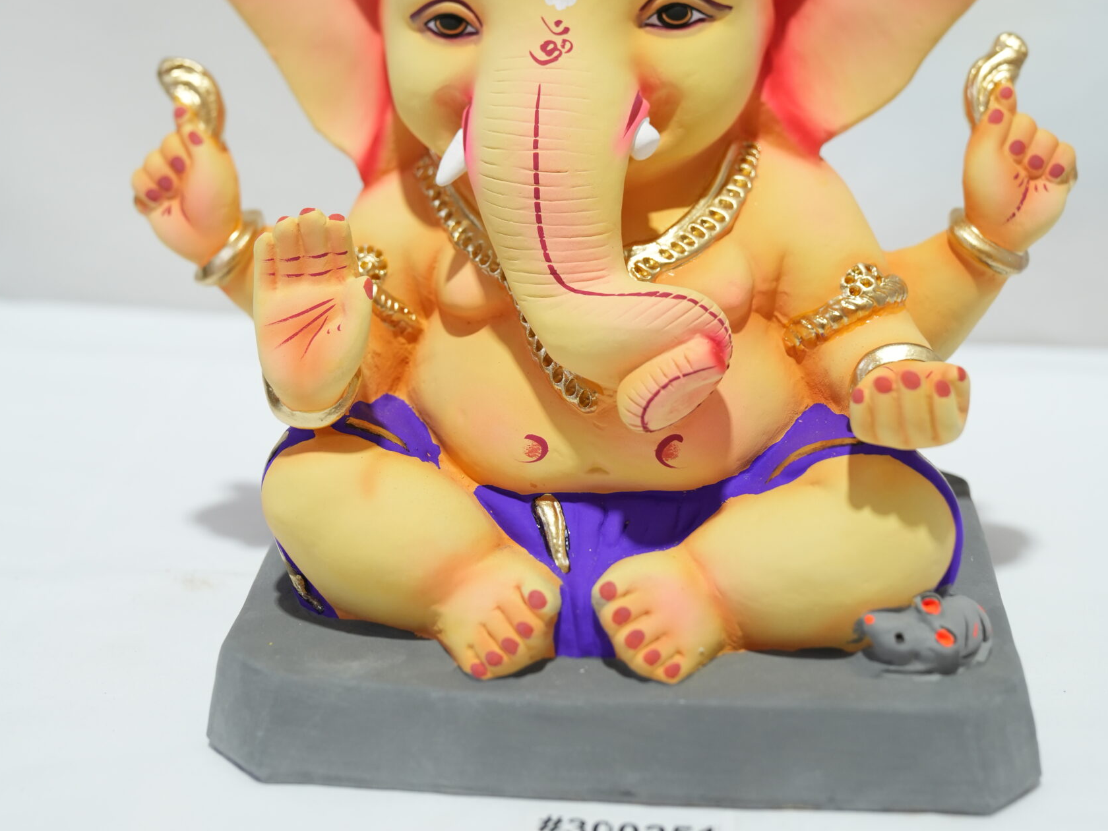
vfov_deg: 23.0
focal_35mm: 63
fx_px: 2017
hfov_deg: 30.7
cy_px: 193
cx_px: 554
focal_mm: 43
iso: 800
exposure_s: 1/200
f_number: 3.5
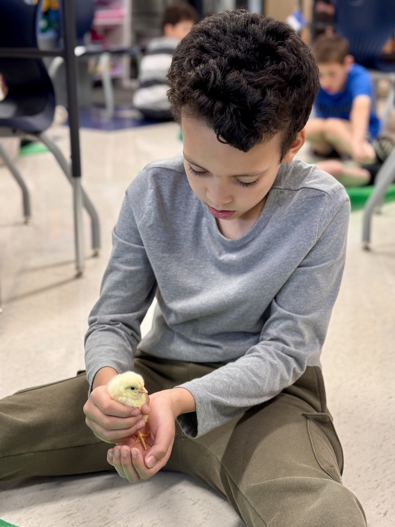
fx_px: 730
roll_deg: +0.1
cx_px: 198
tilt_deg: -16.0
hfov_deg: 30.3
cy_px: 264
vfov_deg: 39.7
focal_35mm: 48
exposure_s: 1/60
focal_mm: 6.76
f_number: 1.78
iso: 125
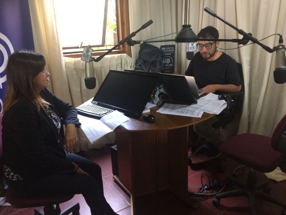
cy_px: 108
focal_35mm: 29
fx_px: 240
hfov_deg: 61.7
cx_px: 143
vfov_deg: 48.2
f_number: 2.2
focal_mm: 4.15
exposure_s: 1/33
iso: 250
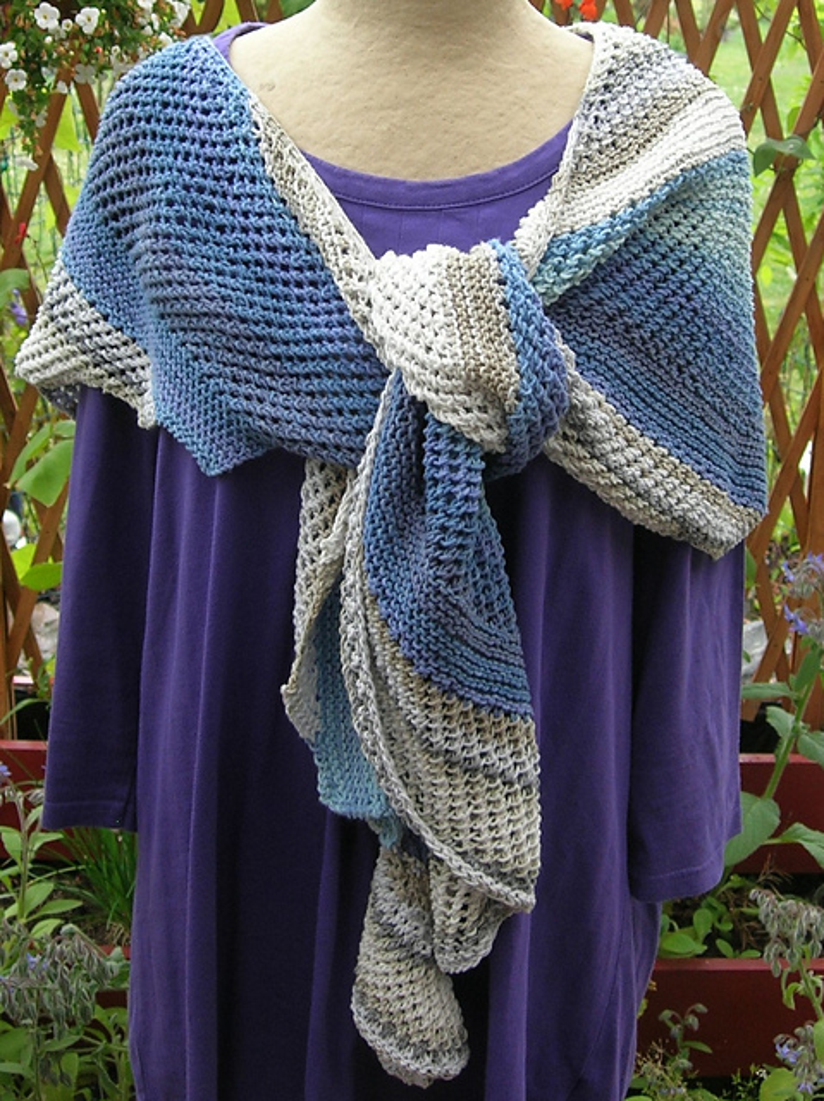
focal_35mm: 38
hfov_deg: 37.7
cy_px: 550
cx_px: 412
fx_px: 1208
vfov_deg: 49.0
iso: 64
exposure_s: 1/91.6
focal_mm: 7.8
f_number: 2.8
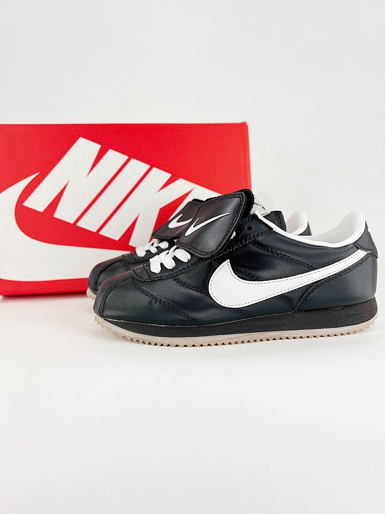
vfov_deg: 67.3
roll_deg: +0.8
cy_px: 257
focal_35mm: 26
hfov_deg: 53.1
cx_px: 192
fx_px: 386
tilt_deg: -7.5
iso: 50
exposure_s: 1/803
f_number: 1.5
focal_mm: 5.7
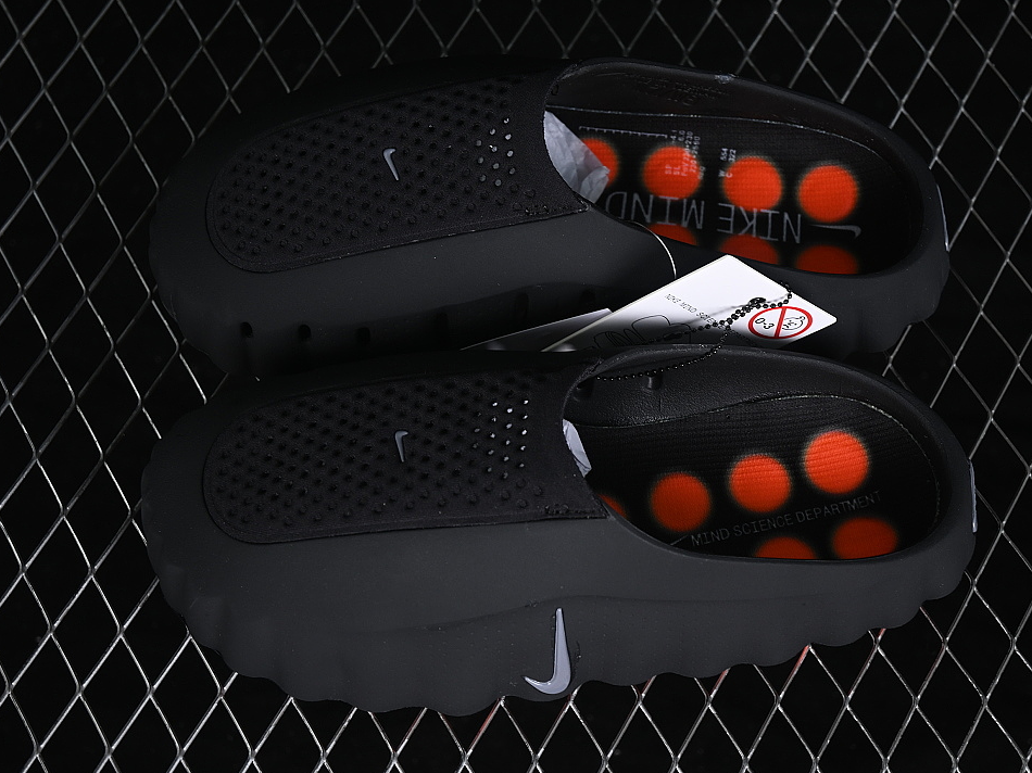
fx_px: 2444
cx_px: 557
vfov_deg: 18.0
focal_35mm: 82
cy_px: 390
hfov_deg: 23.8
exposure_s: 1/60
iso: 160
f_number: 6.3
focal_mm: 50
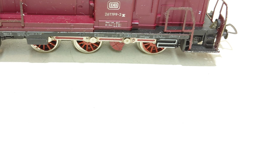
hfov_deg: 48.6
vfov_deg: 31.1
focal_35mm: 40
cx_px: 92
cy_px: 32
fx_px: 292
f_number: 1.8
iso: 50
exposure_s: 1/50
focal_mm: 4.69
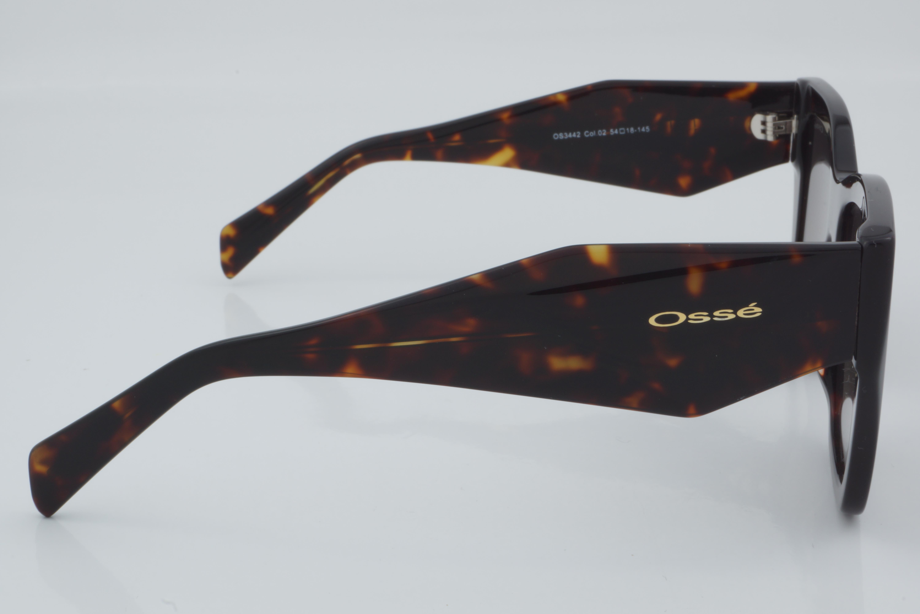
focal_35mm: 75
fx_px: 1917
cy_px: 307
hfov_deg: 27.0
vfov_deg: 18.2
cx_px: 460
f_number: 32
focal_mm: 50
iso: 100
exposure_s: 1/4
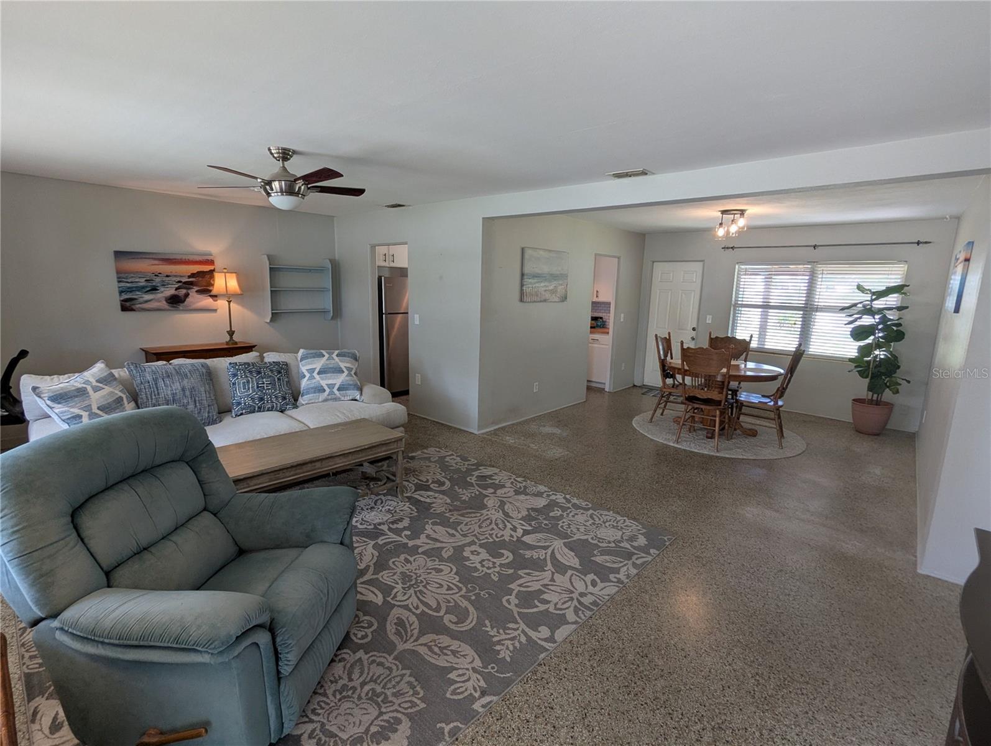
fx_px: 459
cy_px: 373
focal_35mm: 16
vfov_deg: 78.2
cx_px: 496
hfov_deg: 94.4
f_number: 2.2
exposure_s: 1/60
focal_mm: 2.35
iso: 66
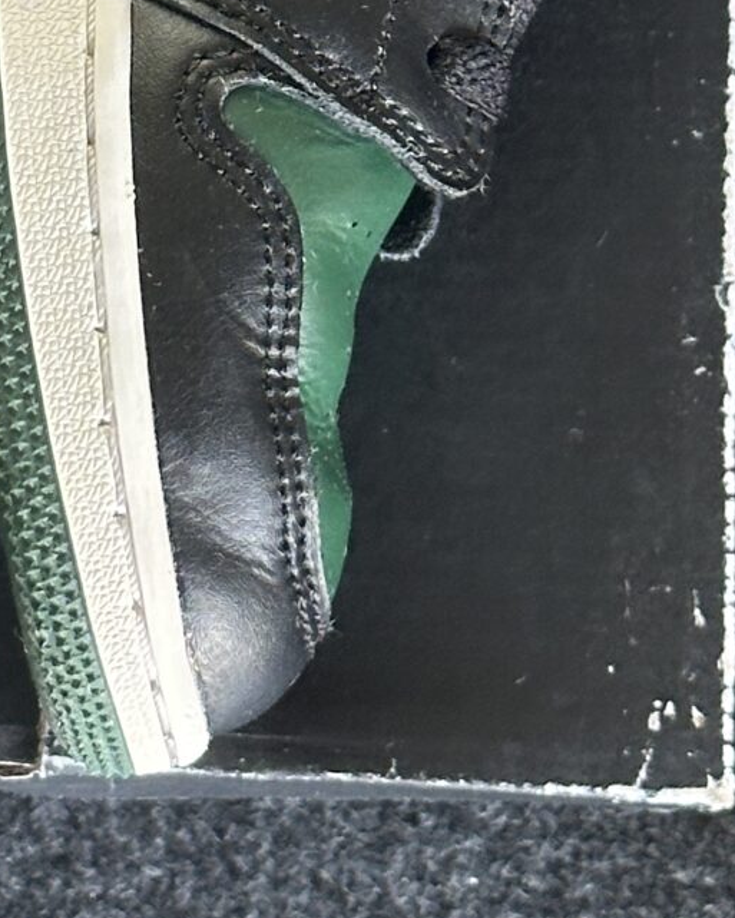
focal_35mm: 187
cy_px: -206
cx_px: -60
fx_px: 5084
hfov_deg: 8.2
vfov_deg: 10.2
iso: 160
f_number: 1.78
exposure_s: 1/33
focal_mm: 6.86
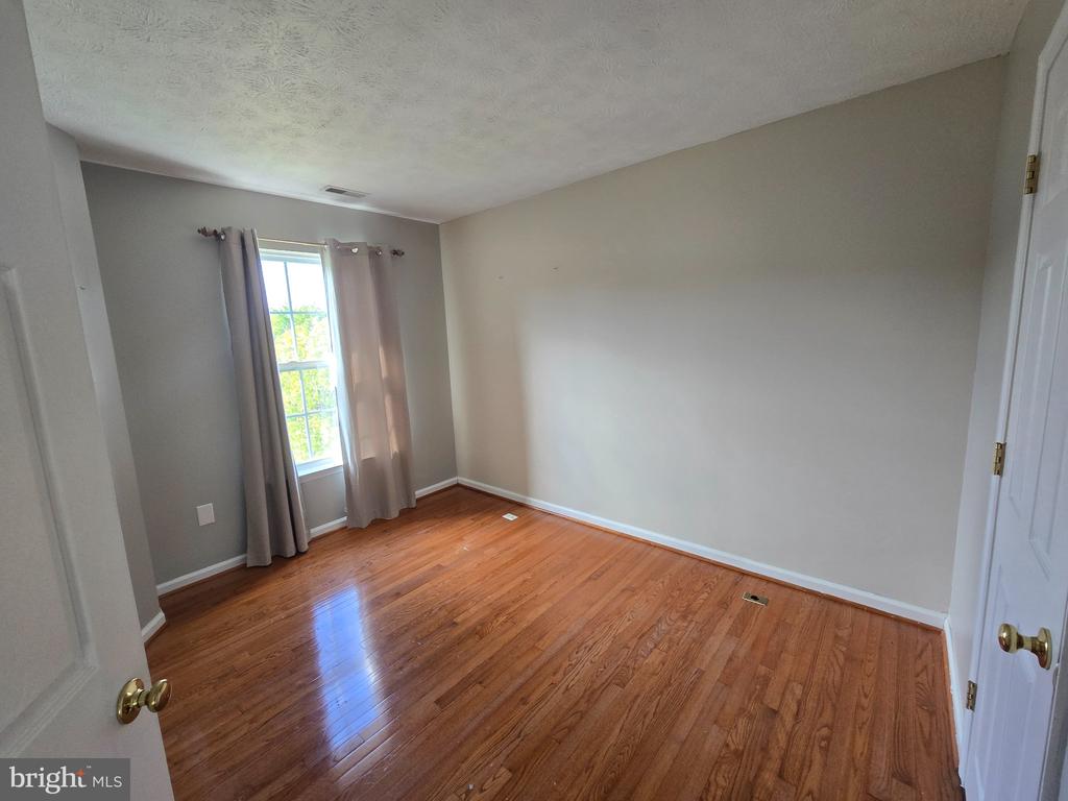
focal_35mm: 13
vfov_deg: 89.9
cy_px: 400
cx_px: 534
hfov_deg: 106.2
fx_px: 401
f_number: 2.2
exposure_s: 1/60
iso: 80
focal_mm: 2.2
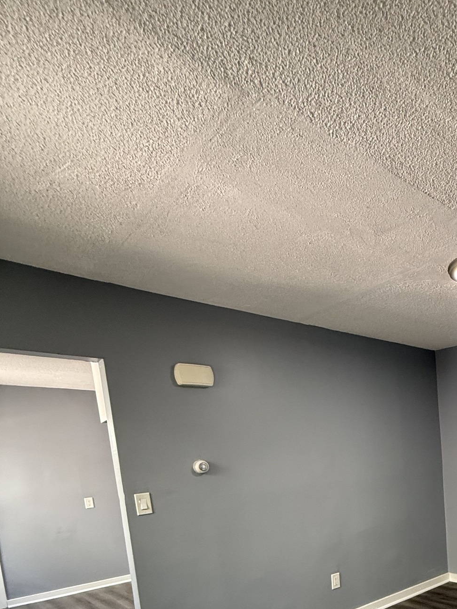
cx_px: 406
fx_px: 440
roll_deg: +3.9
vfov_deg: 61.9
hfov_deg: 49.3
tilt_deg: -6.1
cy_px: 510
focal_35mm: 25
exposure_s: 1/60
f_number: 2.2
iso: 200
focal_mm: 2.22
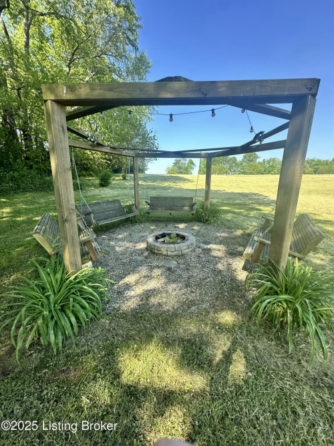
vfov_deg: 102.1
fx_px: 180
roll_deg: +0.5
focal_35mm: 14
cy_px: 223
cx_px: 167
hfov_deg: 85.7
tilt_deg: -13.6
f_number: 2.2
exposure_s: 1/467
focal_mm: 2.22
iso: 40
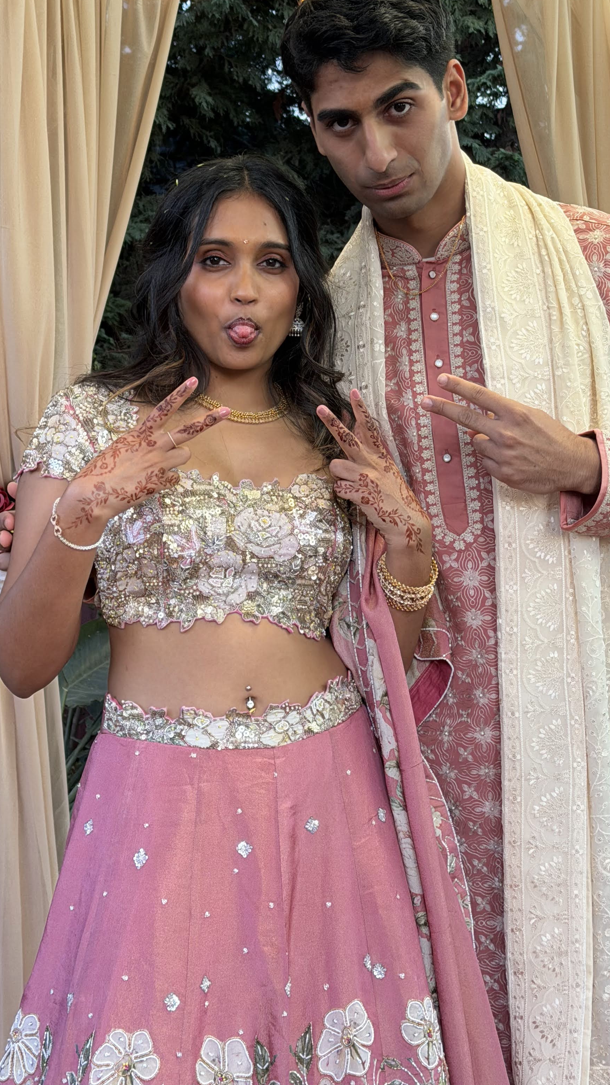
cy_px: 421
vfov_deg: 30.9
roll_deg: +0.8
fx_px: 1956
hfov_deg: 17.7
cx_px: 331
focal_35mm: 68
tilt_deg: +1.4
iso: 125
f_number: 1.78
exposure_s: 1/60
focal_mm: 6.76
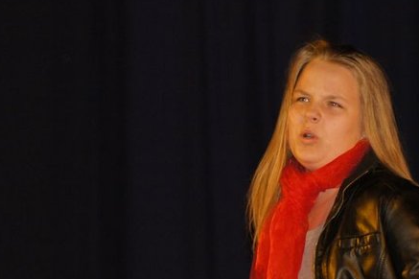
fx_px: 5189
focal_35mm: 446
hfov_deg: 4.6
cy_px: 171
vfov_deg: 3.1
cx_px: 177
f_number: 5.6
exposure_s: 1/160
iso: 1600
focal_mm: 200
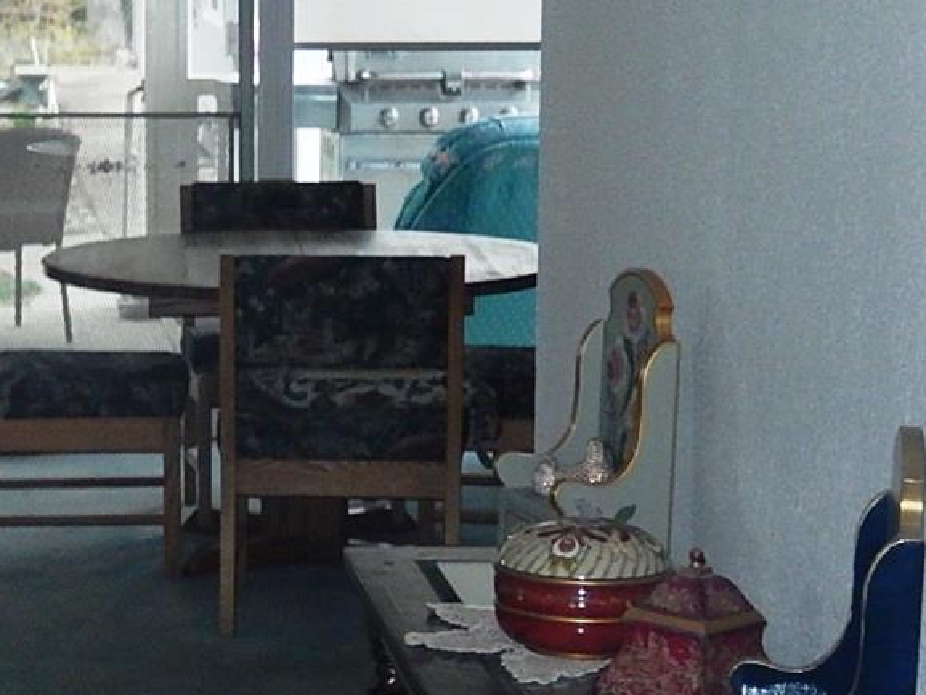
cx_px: 85
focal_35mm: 117
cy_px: 338
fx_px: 3130
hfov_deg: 16.6
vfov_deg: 12.7
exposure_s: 1/30
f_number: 4.3
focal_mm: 8.1
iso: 320
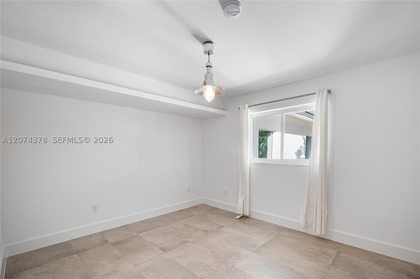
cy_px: 140
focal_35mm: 14
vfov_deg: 81.1
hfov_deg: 104.3
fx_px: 163
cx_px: 210
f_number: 4
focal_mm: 7
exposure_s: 1/200
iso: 800
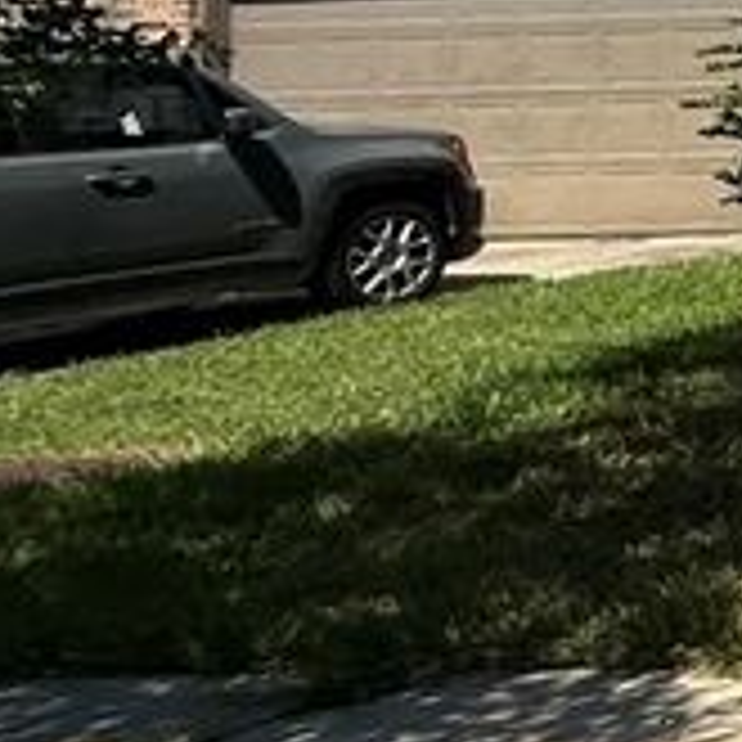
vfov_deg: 21.3
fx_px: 1867
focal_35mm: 77
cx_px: 2132
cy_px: -76
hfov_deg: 12.1
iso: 50
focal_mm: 2.22
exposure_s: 1/3891
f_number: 2.2
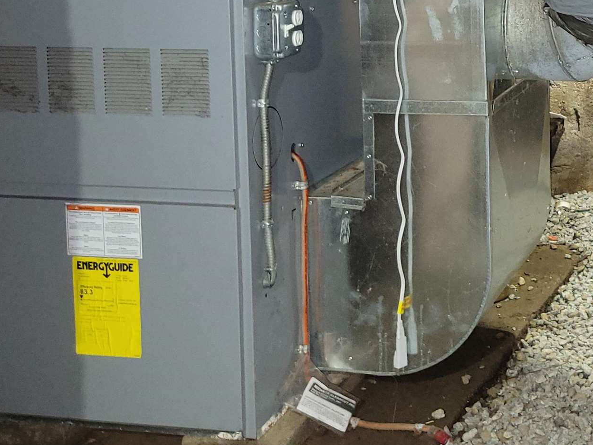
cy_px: 2
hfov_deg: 28.2
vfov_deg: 22.1
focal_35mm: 64
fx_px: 1096
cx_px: 614
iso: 200
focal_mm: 5.4
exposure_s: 1/9.99
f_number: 1.8
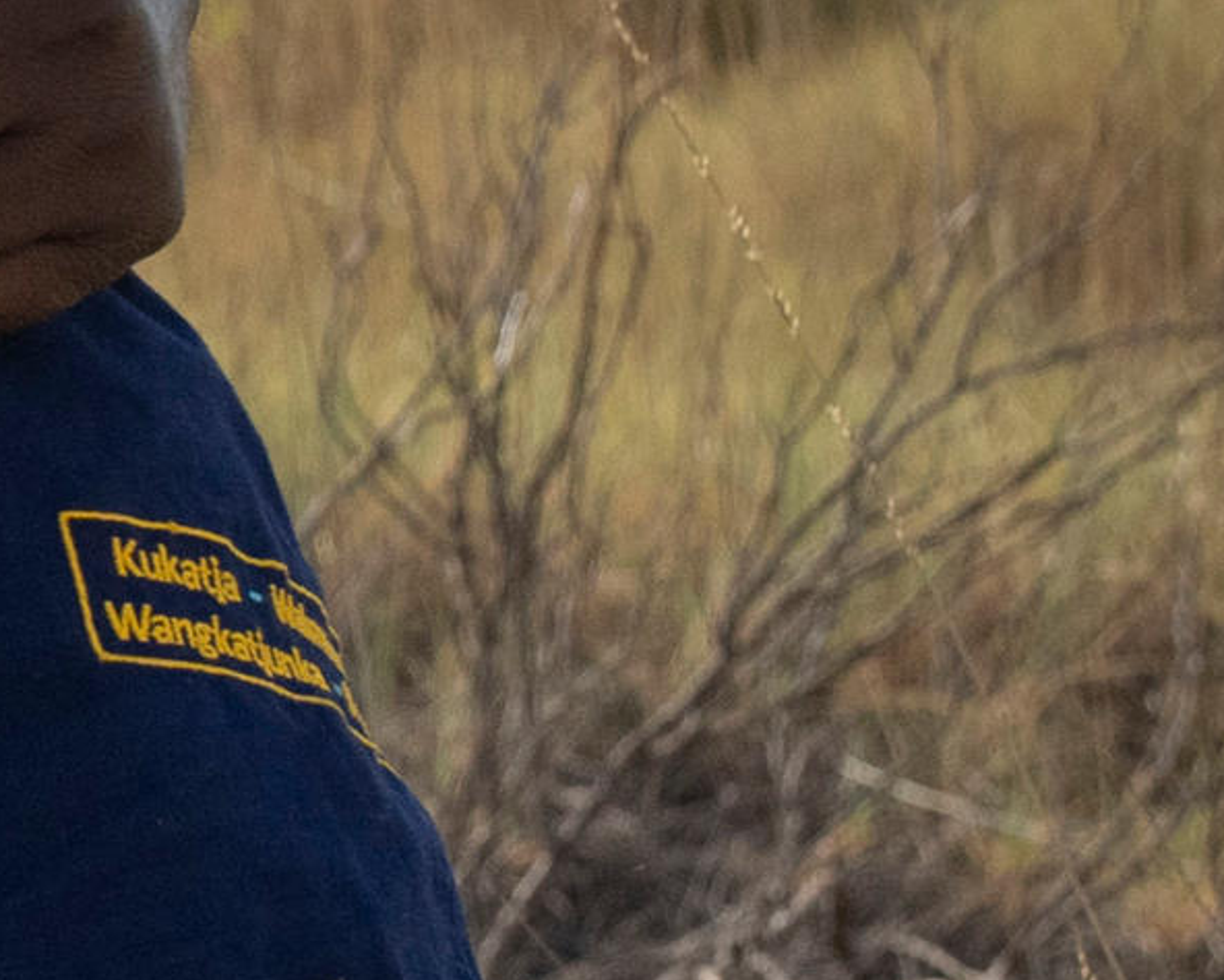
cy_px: 582
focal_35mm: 317
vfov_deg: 4.9
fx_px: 11487
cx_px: -2781
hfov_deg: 5.6
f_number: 6.3
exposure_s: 1/800
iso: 800
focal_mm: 40
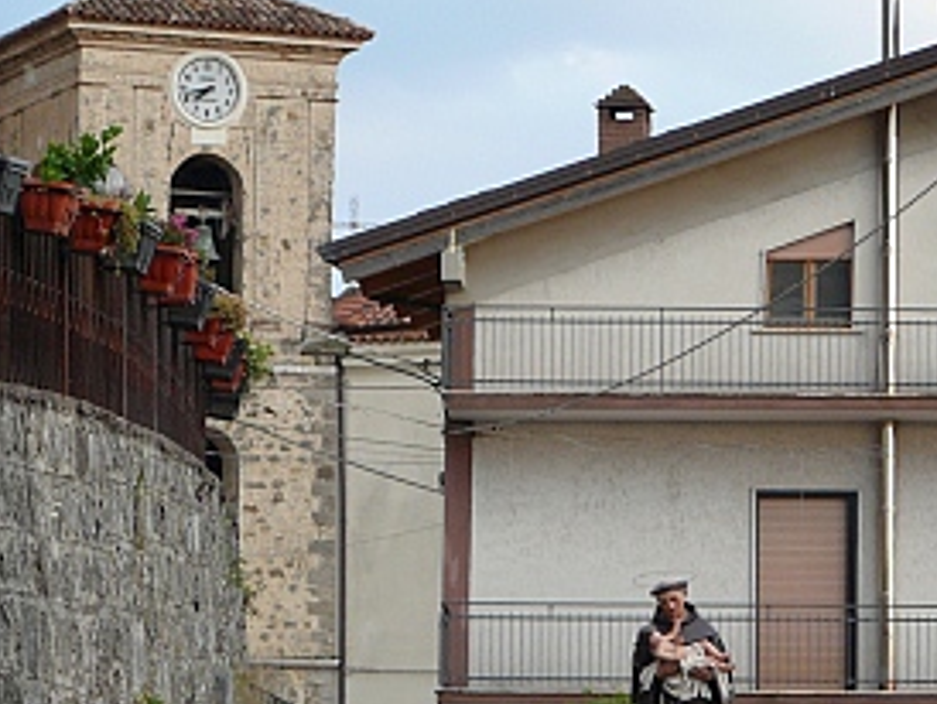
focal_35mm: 324
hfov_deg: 6.1
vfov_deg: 4.6
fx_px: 8778
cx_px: 841
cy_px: 629
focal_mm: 31.2
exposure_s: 1/100
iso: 100
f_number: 3.6
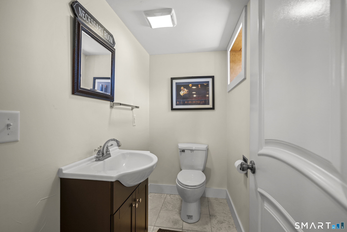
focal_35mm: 16
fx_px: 159
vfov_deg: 72.1
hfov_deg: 95.0
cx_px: 174
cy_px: 116
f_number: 4
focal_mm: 16.5
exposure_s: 1/15
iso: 320
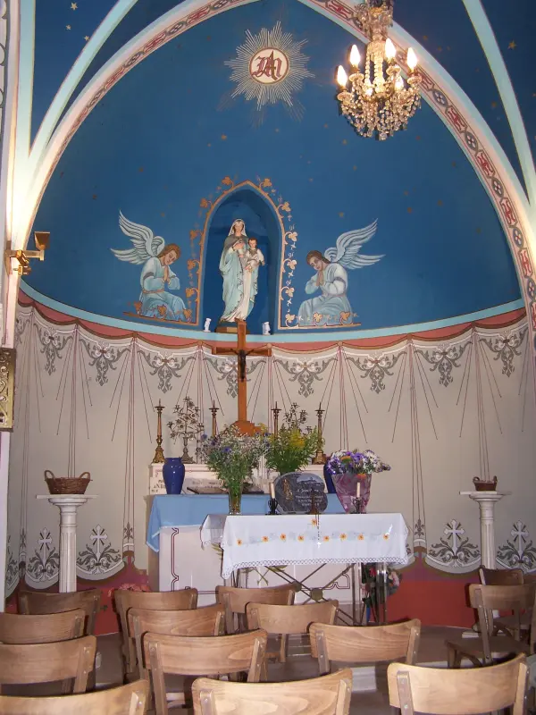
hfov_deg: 37.7
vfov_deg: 49.0
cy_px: 358
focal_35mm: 38
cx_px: 268
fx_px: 785
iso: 140
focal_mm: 6.3
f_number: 2.8
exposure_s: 1/60
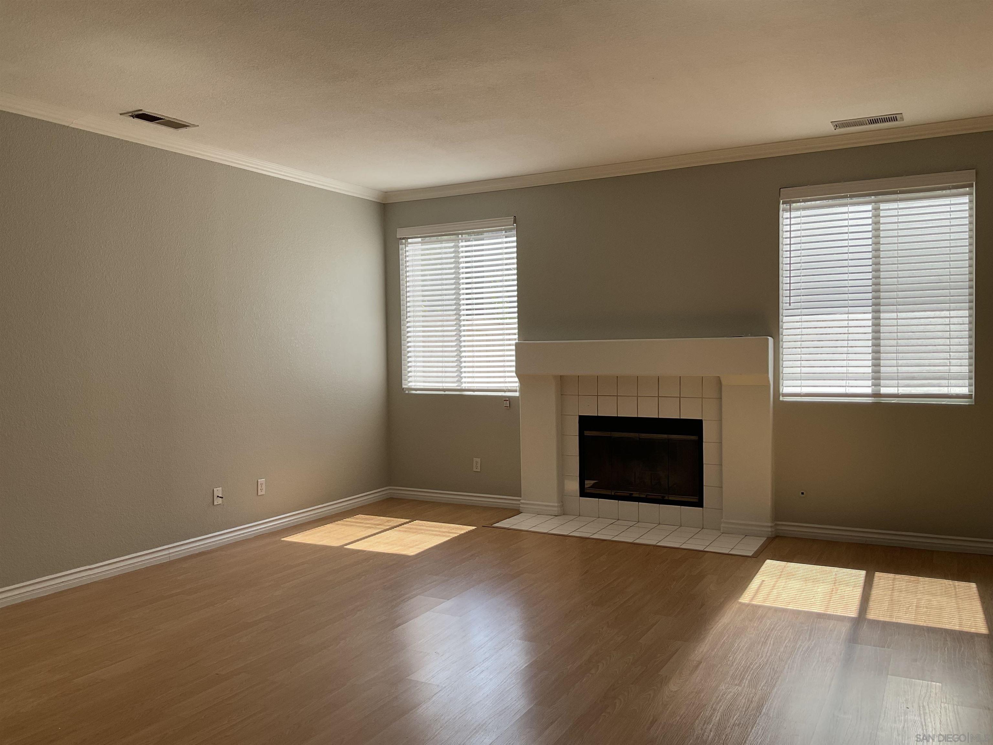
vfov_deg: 48.2
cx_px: 496
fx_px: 832
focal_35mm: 29
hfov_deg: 61.7
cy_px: 372
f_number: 1.8
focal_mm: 3
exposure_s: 1/333
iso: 16
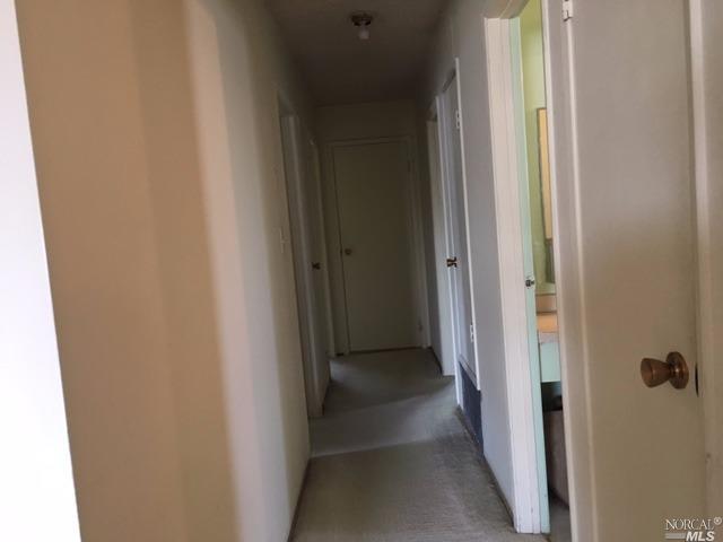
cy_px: 271
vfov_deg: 48.2
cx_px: 362
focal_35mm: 29
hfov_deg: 61.7
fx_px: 606
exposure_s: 1/30
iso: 125
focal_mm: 4.15
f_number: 2.2
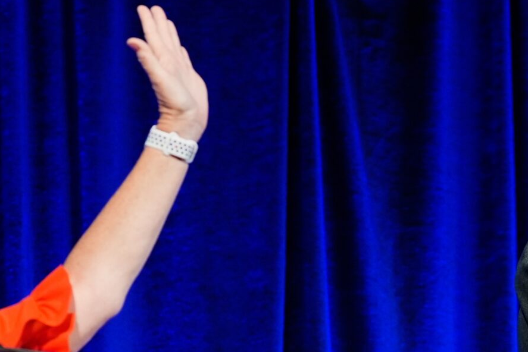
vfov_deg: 6.8
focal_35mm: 202
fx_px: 2963
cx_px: 371
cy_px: 386
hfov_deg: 10.2
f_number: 3.2
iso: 2500
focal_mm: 70
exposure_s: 1/500
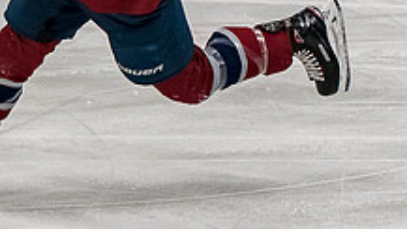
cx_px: 8
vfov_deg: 3.2
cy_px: 10
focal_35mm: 384
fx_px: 4144
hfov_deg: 5.6
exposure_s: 1/800
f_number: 4
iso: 2800
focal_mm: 70
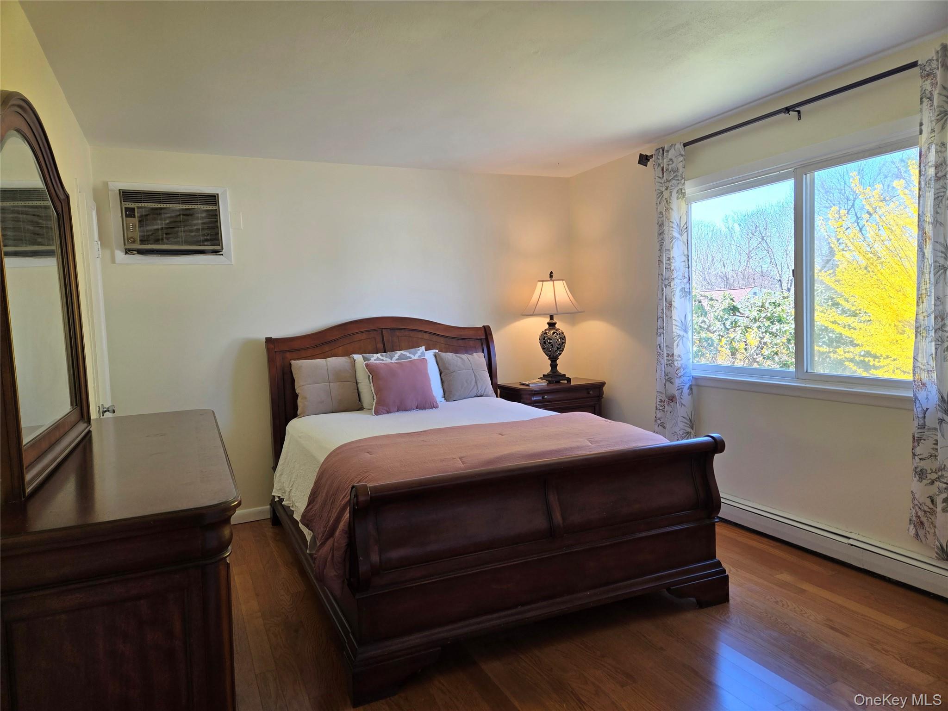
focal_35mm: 23
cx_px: 474
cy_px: 356
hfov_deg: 73.9
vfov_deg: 58.9
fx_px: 630
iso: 32
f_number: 1.8
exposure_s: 1/120
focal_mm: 5.4
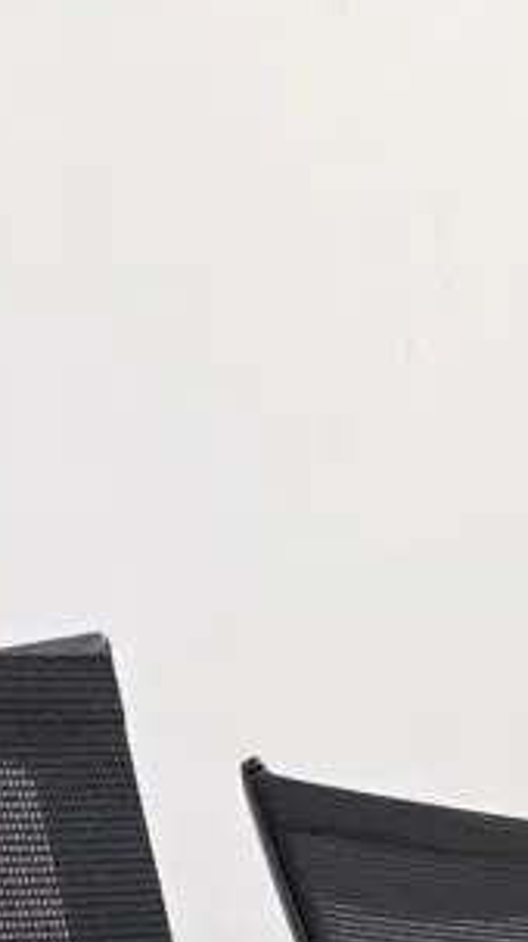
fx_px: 2818
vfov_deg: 14.6
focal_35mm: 113
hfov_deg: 10.7
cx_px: 62
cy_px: 2038
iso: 500
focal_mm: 6.3
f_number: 1.7
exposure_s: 1/120
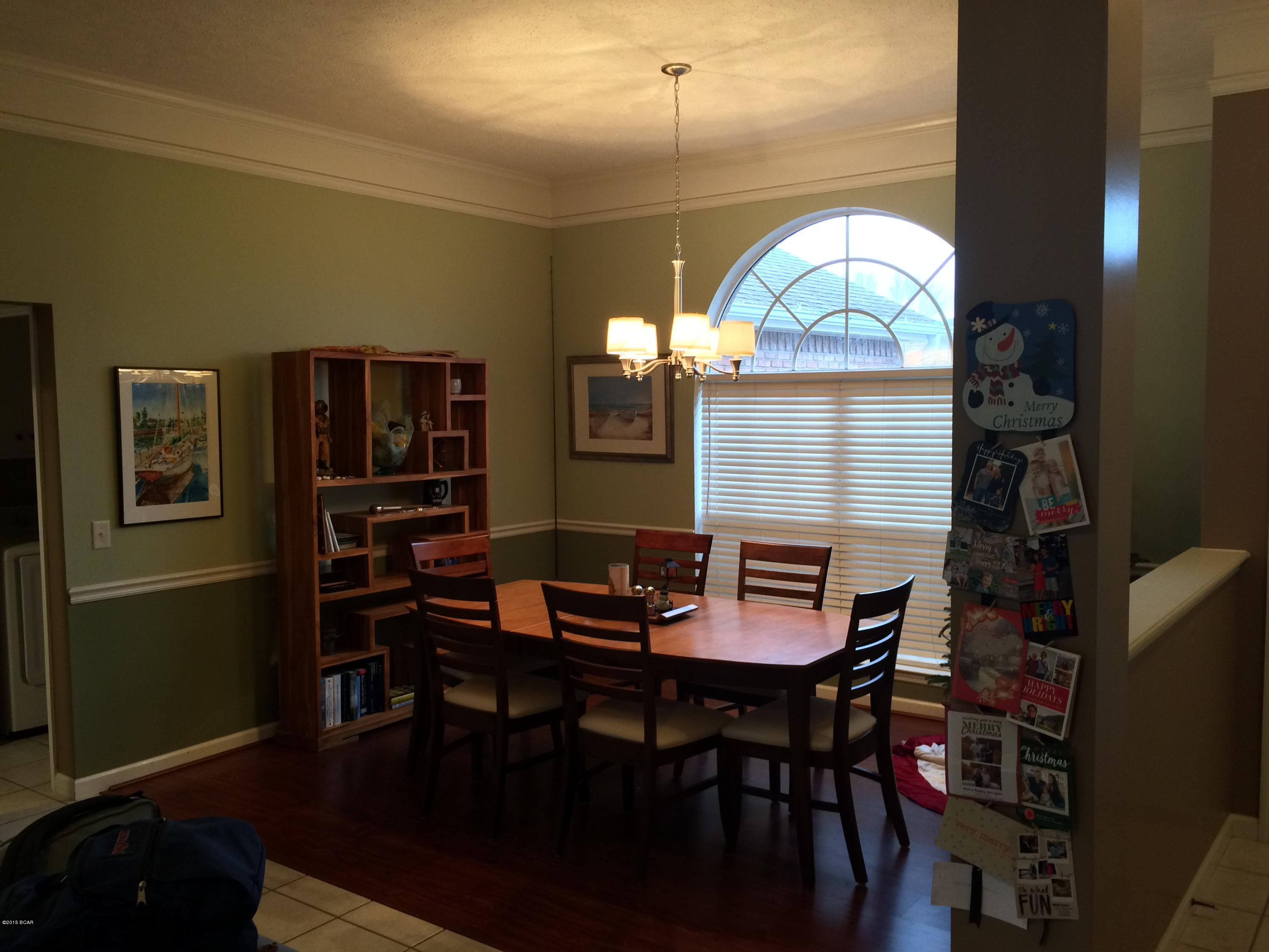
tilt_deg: -4.1
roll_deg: +0.1
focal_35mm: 29
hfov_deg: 61.7
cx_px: 634
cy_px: 476
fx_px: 1063
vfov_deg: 48.2
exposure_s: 1/30
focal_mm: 4.15
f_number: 2.2
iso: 125
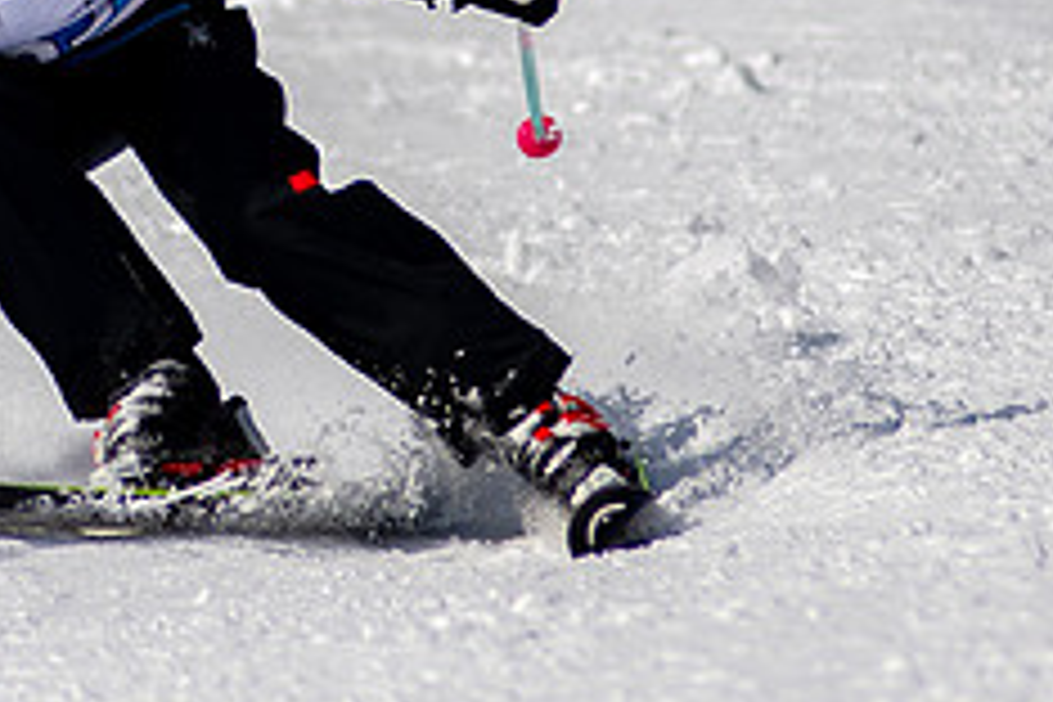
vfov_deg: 0.9
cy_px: -2
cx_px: -16
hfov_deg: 1.4
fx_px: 42731
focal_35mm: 1461
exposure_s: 1/8000
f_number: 2.8
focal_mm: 300
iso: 100
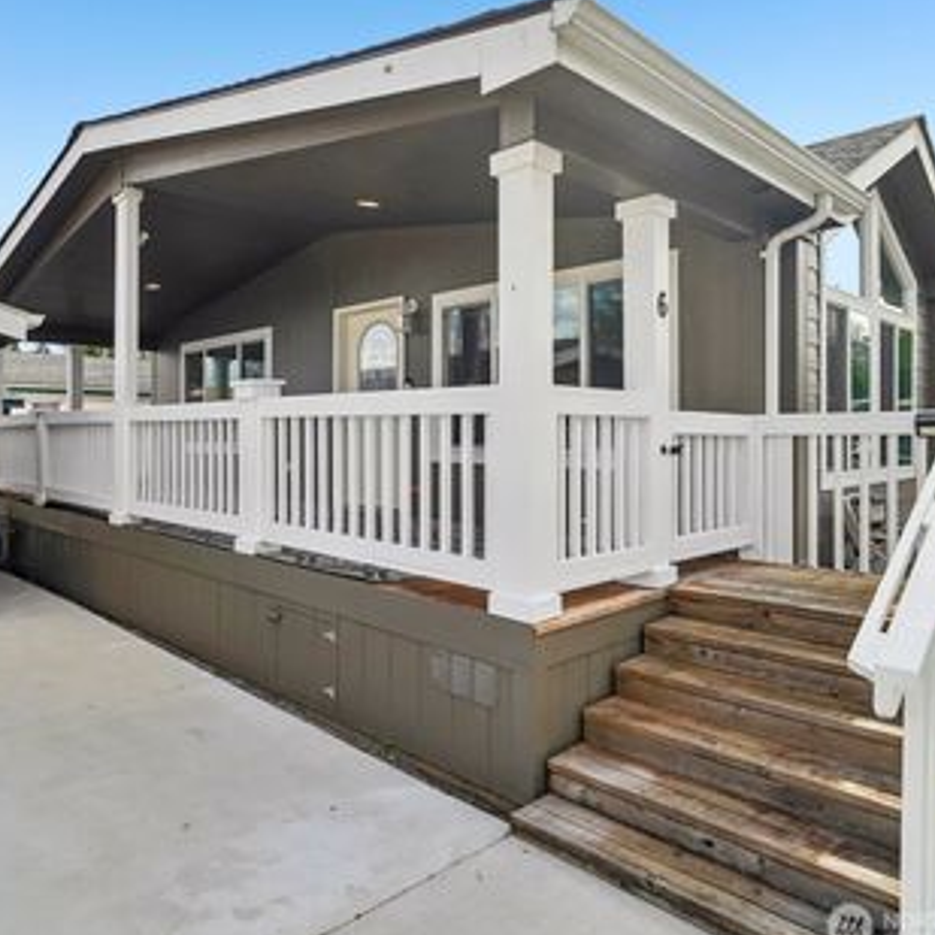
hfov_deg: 67.1
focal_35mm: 22
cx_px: 287
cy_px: 455
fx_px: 672
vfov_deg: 69.6
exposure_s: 1/1000
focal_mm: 16
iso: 1600
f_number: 8
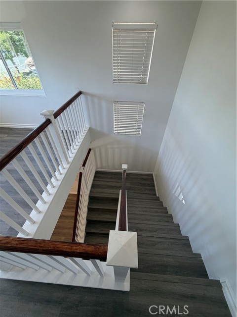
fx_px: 128
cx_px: 118
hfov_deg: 85.7
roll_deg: -1.4
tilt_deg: -41.3
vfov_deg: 102.1
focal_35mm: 14
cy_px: 158
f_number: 2.2
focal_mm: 2.22
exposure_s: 1/120
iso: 80
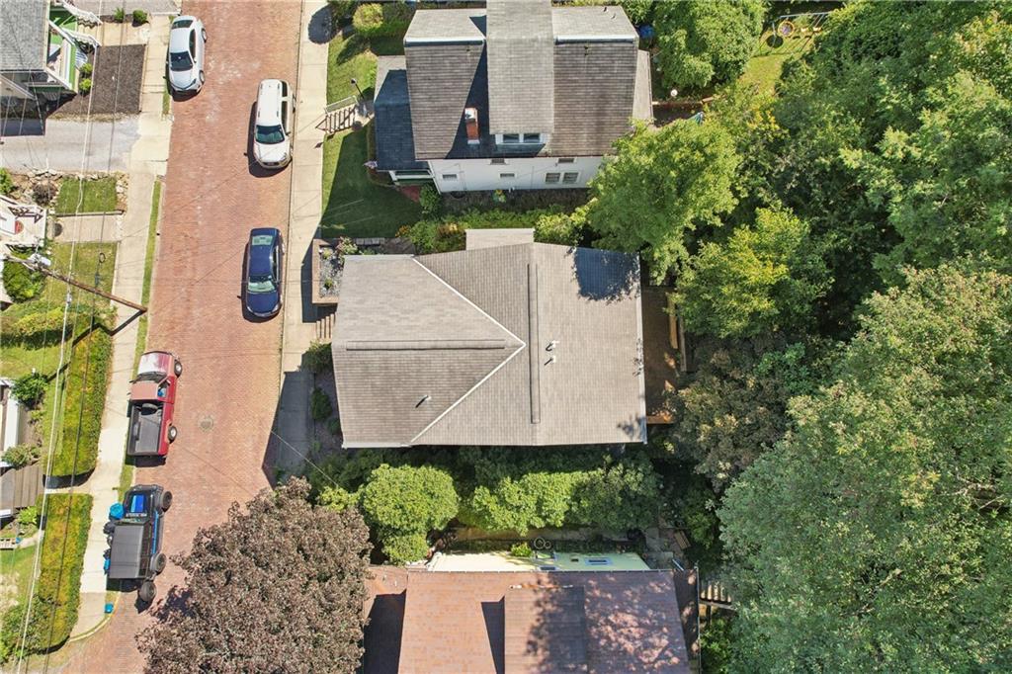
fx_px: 618
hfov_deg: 78.6
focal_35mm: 22
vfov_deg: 57.2
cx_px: 506
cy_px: 337
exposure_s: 1/640
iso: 110
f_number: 2.8
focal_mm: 8.4
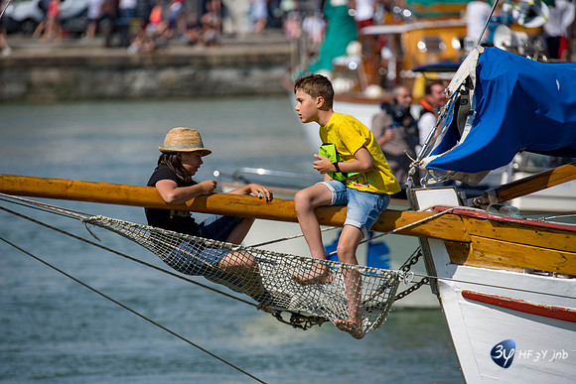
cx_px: 288
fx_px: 9602
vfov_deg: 2.3
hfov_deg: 3.4
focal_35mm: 600
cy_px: 192
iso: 360
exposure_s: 1/800
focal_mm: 600
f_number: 11
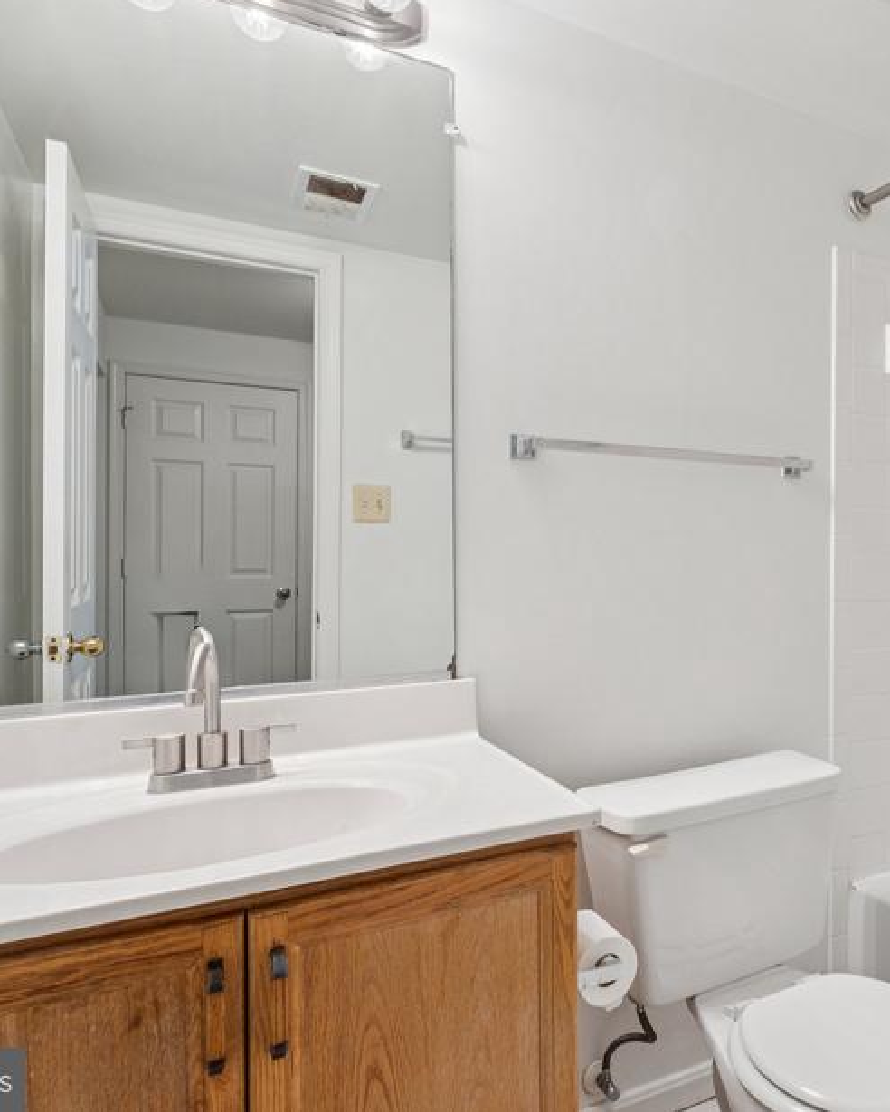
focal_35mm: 25
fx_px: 823
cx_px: 751
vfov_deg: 67.9
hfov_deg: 52.0
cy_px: 496
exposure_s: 1/10
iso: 200
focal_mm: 16
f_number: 8
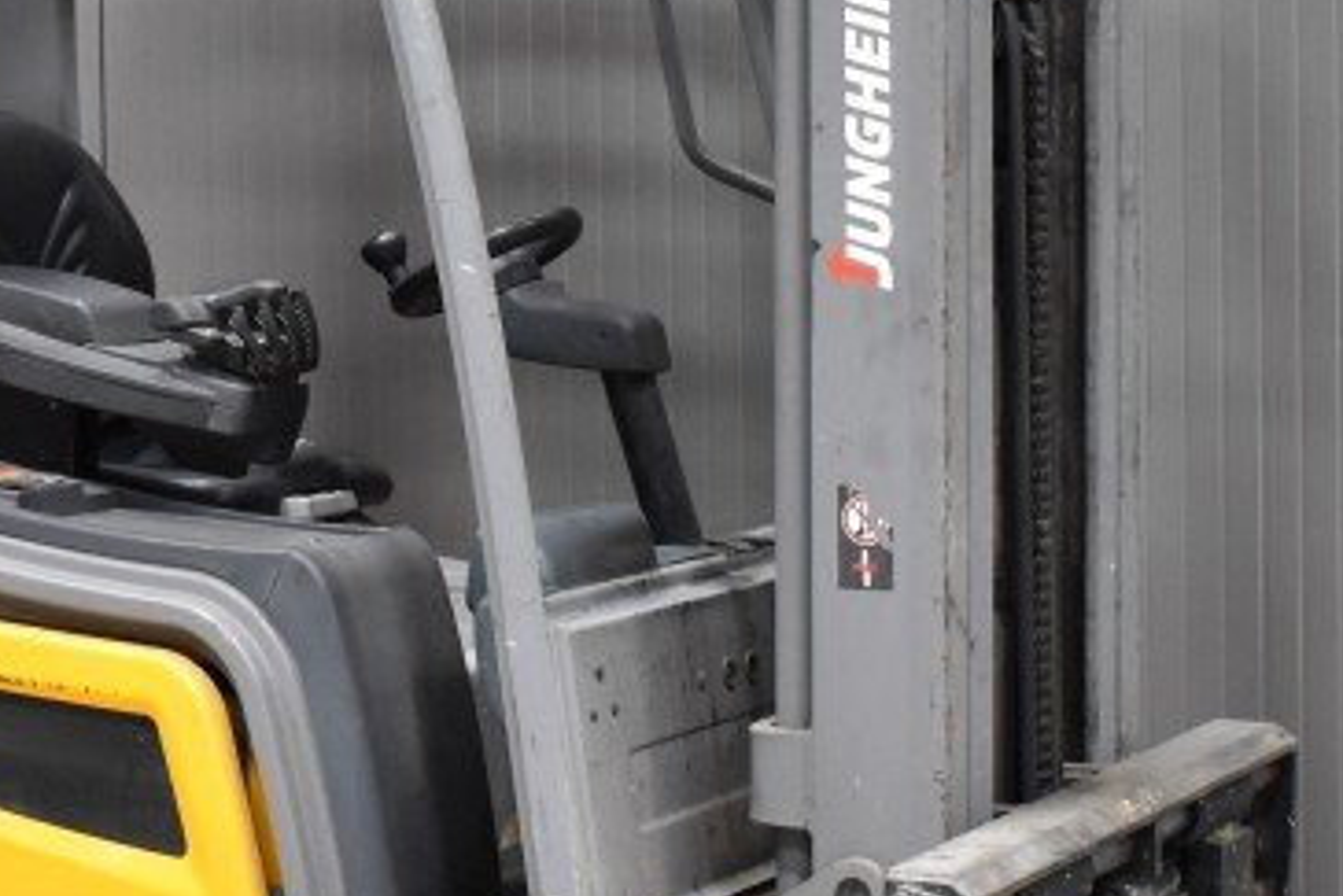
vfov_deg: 12.0
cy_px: 269
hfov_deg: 18.0
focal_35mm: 114
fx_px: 4241
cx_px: 458
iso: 1250
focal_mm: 23
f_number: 4
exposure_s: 1/50
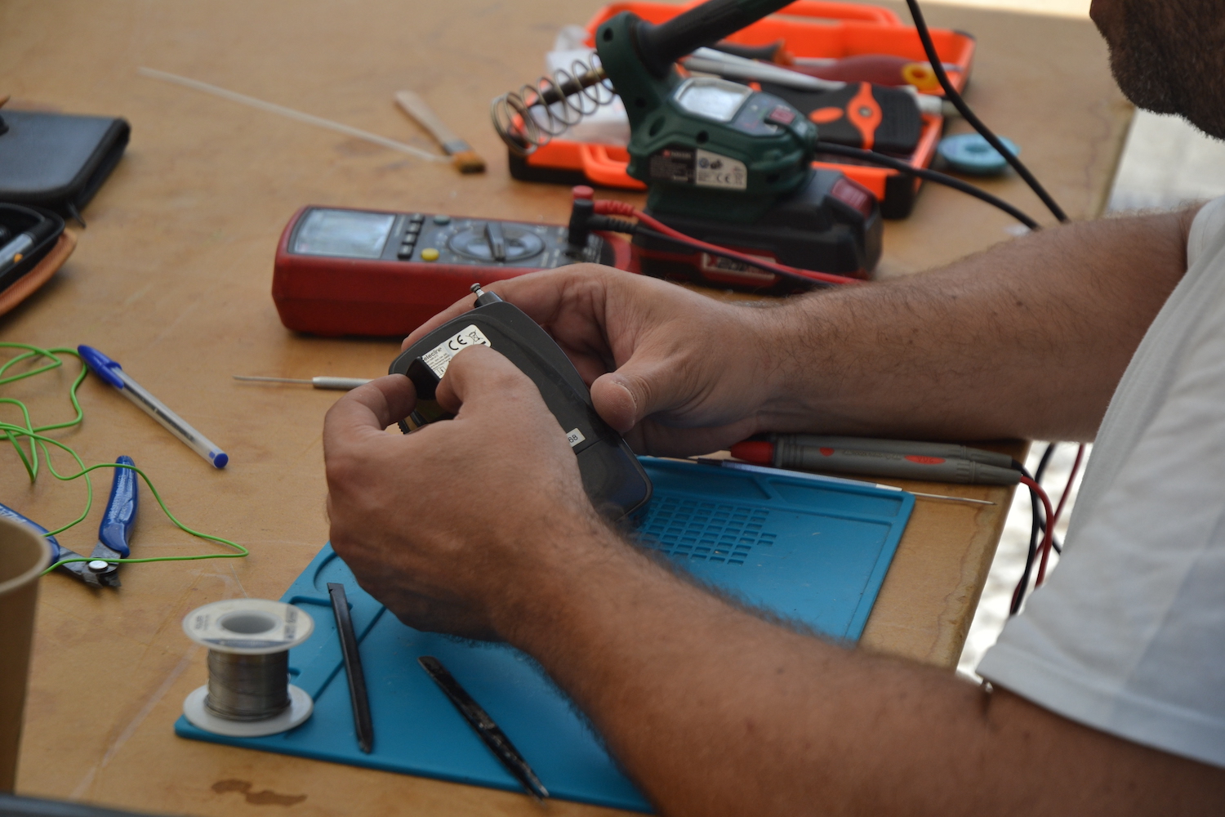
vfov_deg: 13.0
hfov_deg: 19.5
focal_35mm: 105
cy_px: 408
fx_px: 3573
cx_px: 612
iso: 200
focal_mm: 70
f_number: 4.5
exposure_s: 1/640
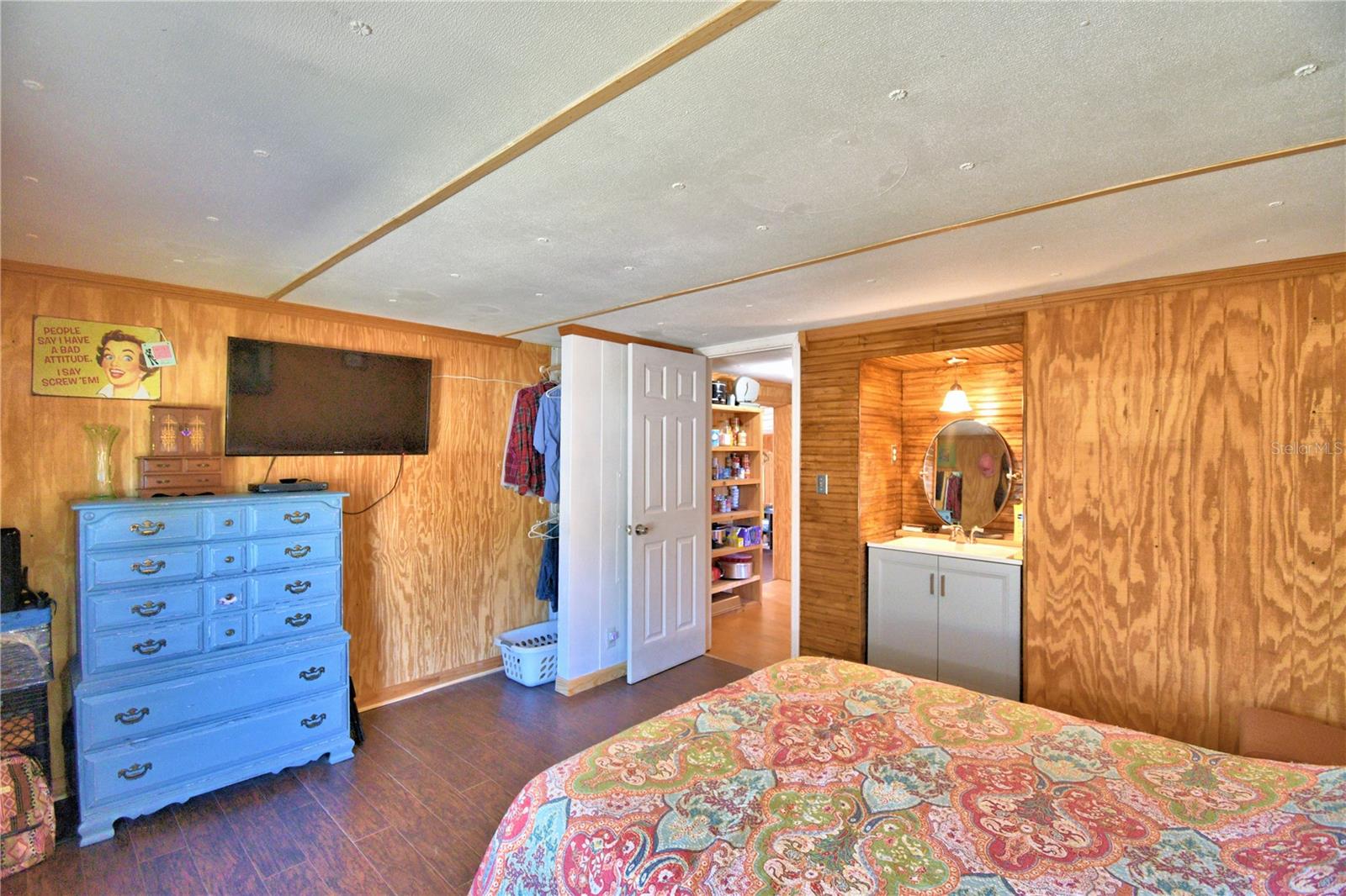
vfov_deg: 77.3
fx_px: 561
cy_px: 448
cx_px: 673
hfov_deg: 100.4
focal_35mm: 15
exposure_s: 1/30
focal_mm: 10
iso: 800
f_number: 4.5
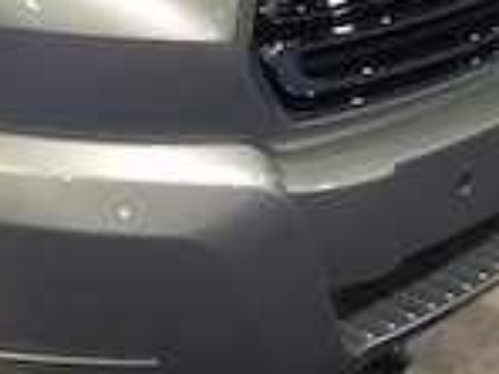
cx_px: -452
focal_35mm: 127
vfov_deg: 11.2
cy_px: -206
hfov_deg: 13.6
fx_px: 1831
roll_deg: -1.2
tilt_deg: -11.0
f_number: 2.2
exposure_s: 1/30
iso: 80
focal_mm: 4.15
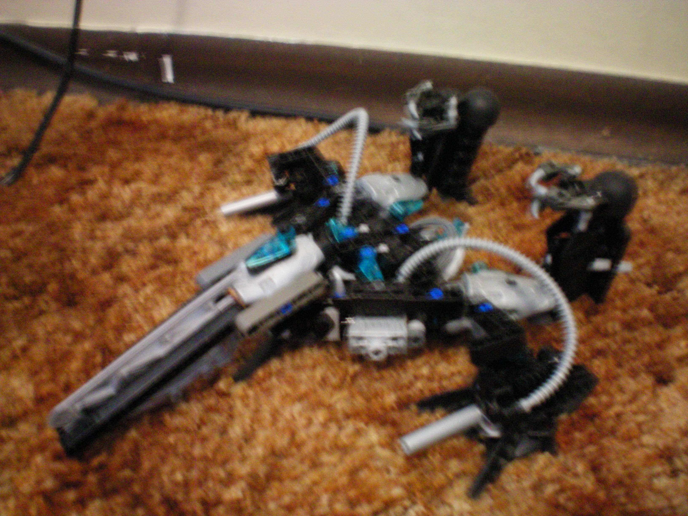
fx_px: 755
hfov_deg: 49.0
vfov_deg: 37.7
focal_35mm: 38
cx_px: 344
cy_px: 258
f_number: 3.1
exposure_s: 1/2
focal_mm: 6.3
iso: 400
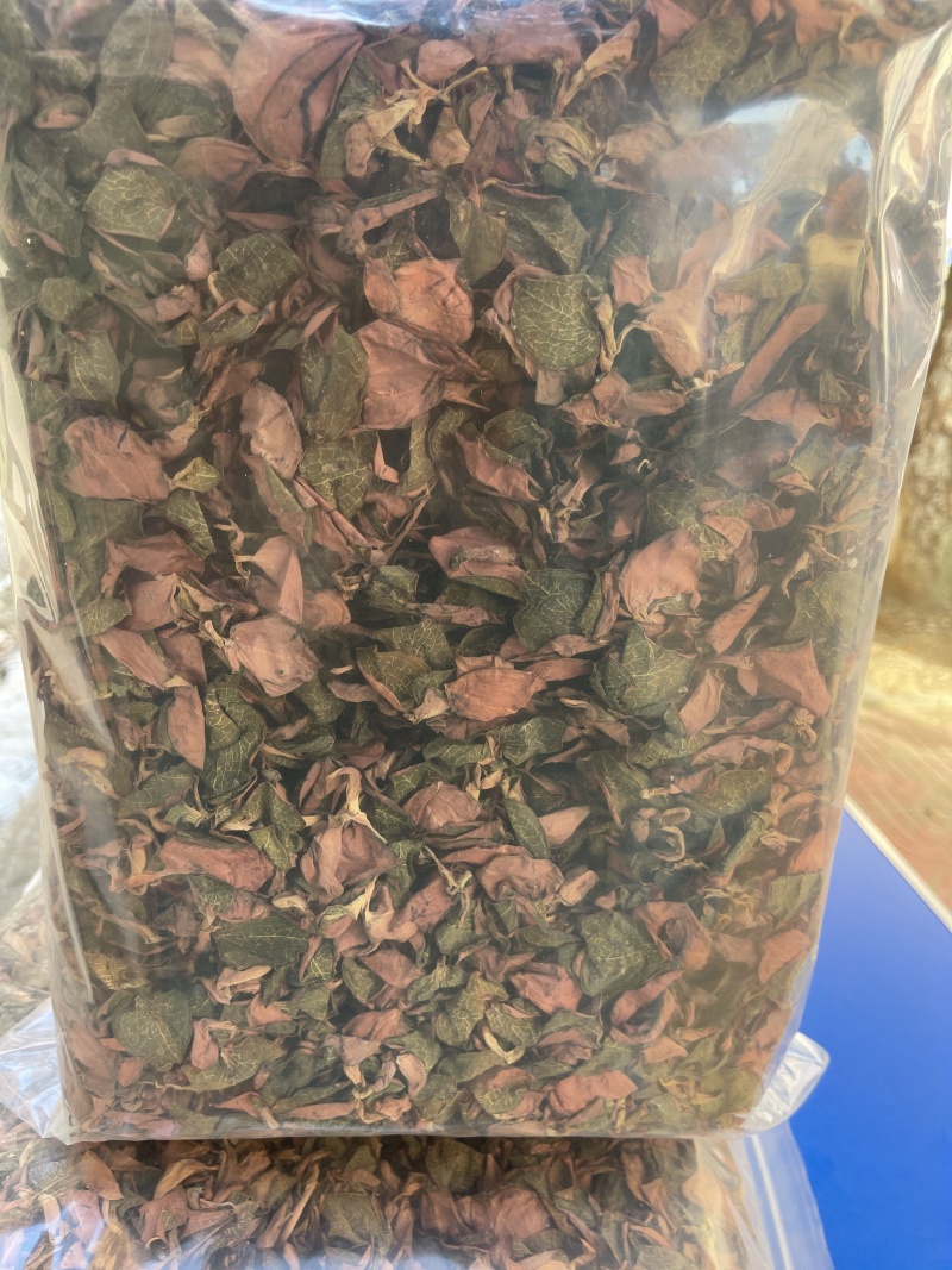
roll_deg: -0.5
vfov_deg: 67.3
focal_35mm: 26
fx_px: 954
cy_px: 635
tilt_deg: -22.1
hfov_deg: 53.1
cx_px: 476
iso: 80
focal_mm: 5.1
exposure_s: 1/121
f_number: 1.6
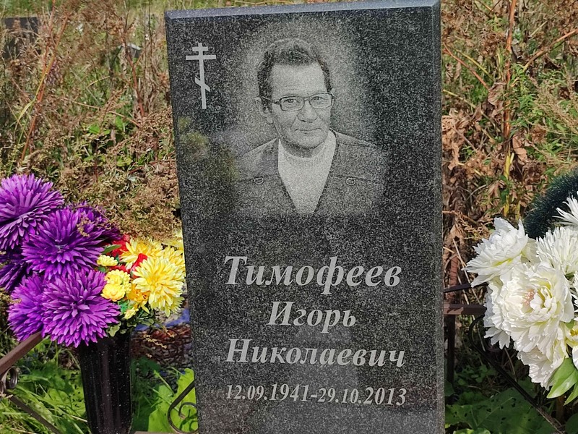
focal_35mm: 25
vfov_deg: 54.9
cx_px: 289
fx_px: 417
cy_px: 217
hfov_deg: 69.4
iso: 50
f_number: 1.9
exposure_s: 1/901
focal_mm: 6.04
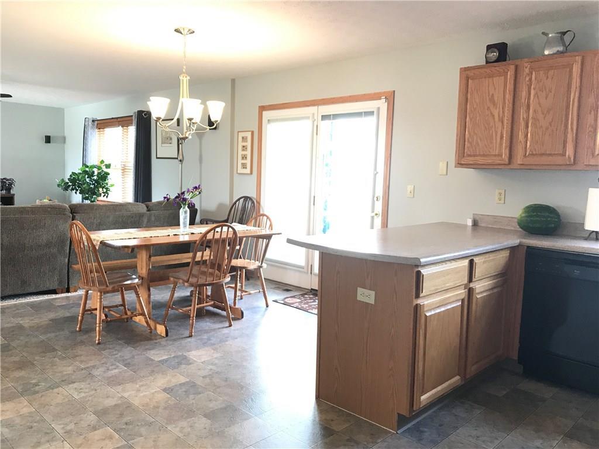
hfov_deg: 63.4
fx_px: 485
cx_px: 300
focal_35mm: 28
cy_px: 224
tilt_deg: -4.9
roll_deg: -1.8
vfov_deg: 49.7
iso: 40
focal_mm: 3.99
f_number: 1.8
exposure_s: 1/30
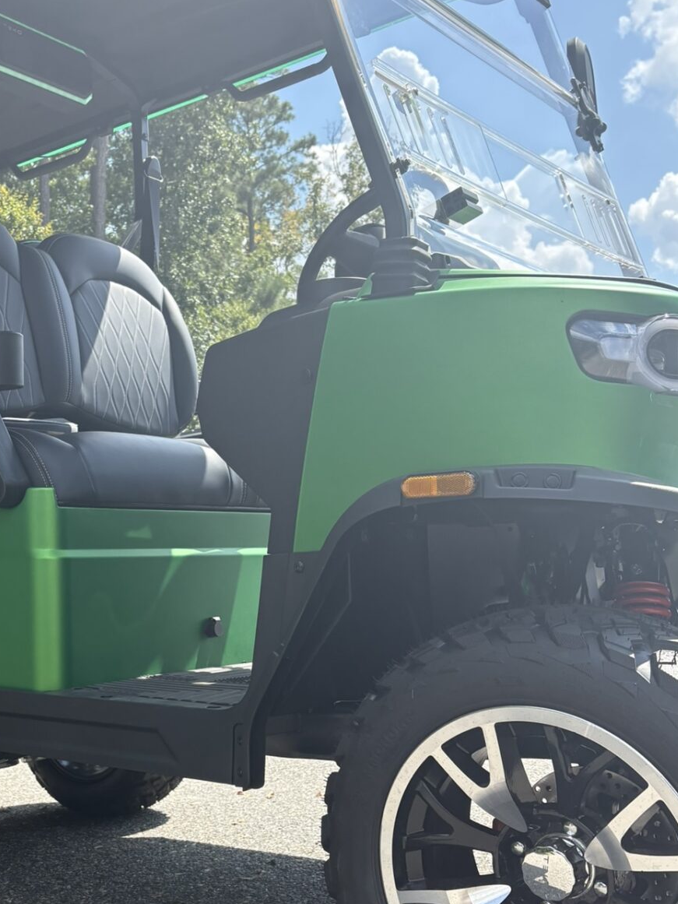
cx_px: 150
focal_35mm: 43
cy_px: 558
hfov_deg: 32.8
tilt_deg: +2.9
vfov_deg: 43.5
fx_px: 1123
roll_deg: +2.9
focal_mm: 5.96
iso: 64
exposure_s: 1/1751
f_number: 1.6
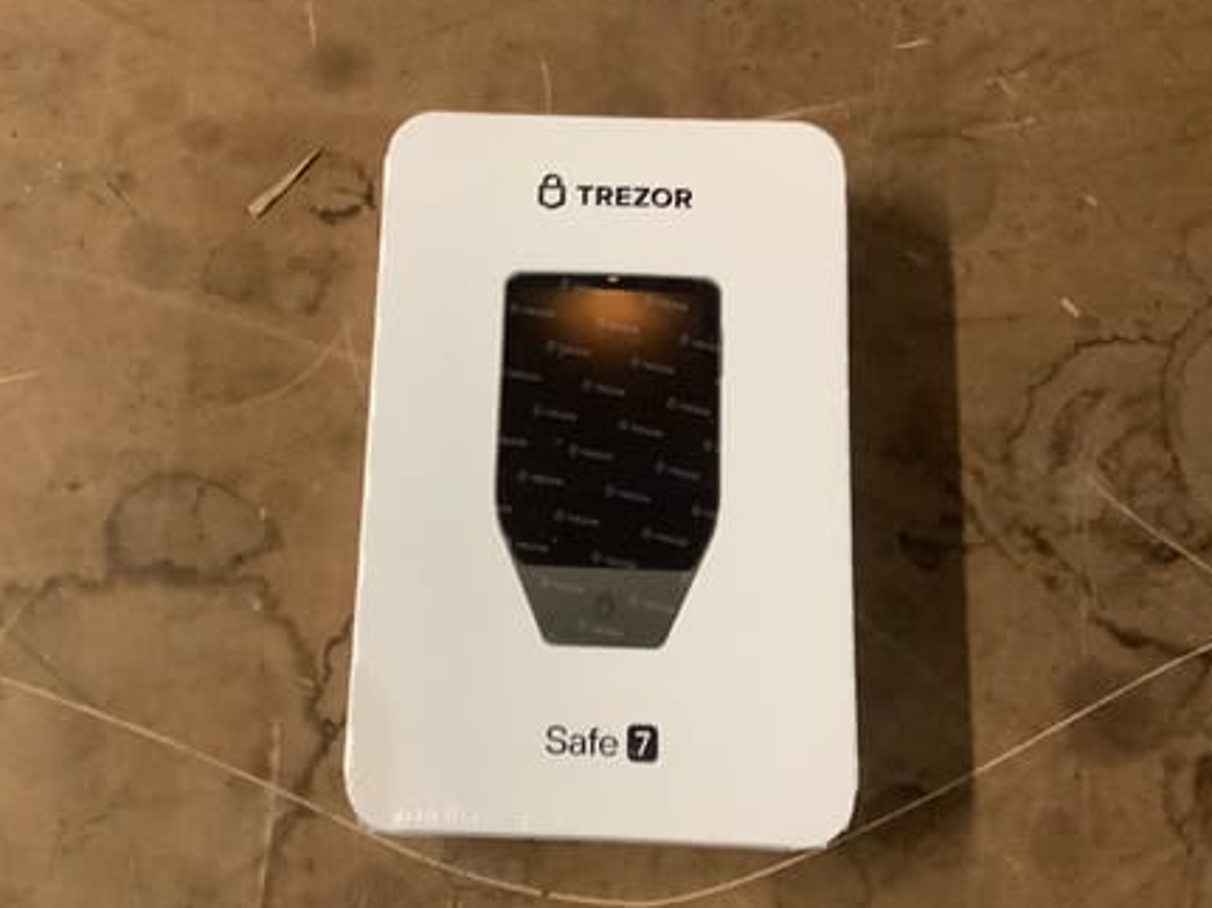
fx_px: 1260
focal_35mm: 36
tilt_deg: -78.0
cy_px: 462
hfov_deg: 51.3
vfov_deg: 39.6
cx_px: 540
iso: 320
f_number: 2.4
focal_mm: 3.3
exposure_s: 1/33
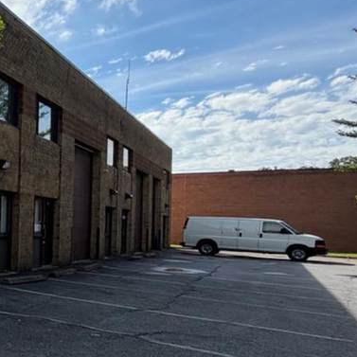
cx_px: -213
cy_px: 205
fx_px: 490
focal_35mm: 42
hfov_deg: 25.8
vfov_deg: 39.9
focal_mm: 2.22
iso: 32
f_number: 2.2
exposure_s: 1/985
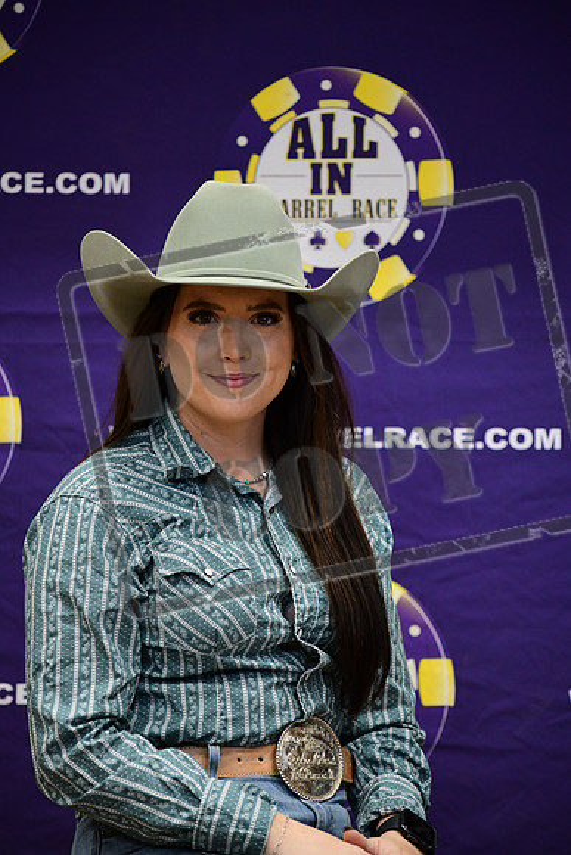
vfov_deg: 17.6
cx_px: 286
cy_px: 428
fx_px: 2758
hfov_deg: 11.8
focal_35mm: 116
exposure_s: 1/250
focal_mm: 116
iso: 2500
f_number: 4.2
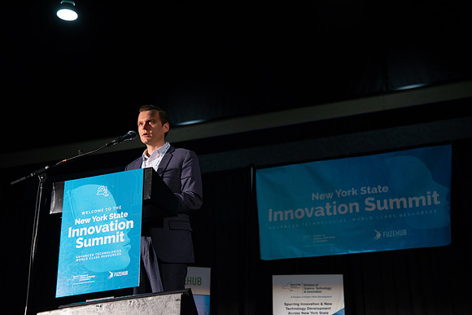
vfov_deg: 19.5
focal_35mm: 70
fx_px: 918
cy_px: 158
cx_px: 236
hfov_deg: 28.8
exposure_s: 1/200
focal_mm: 70
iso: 1600
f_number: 4.5
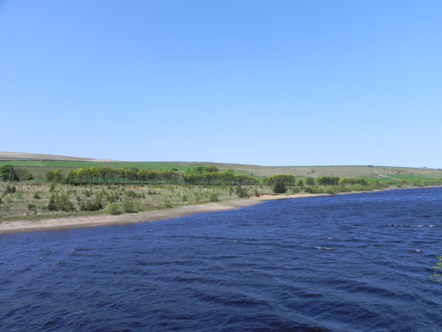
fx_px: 332
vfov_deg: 53.1
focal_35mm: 26
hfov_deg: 67.3
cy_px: 166
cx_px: 221
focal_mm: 4.6
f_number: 7.1
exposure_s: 1/308
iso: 160
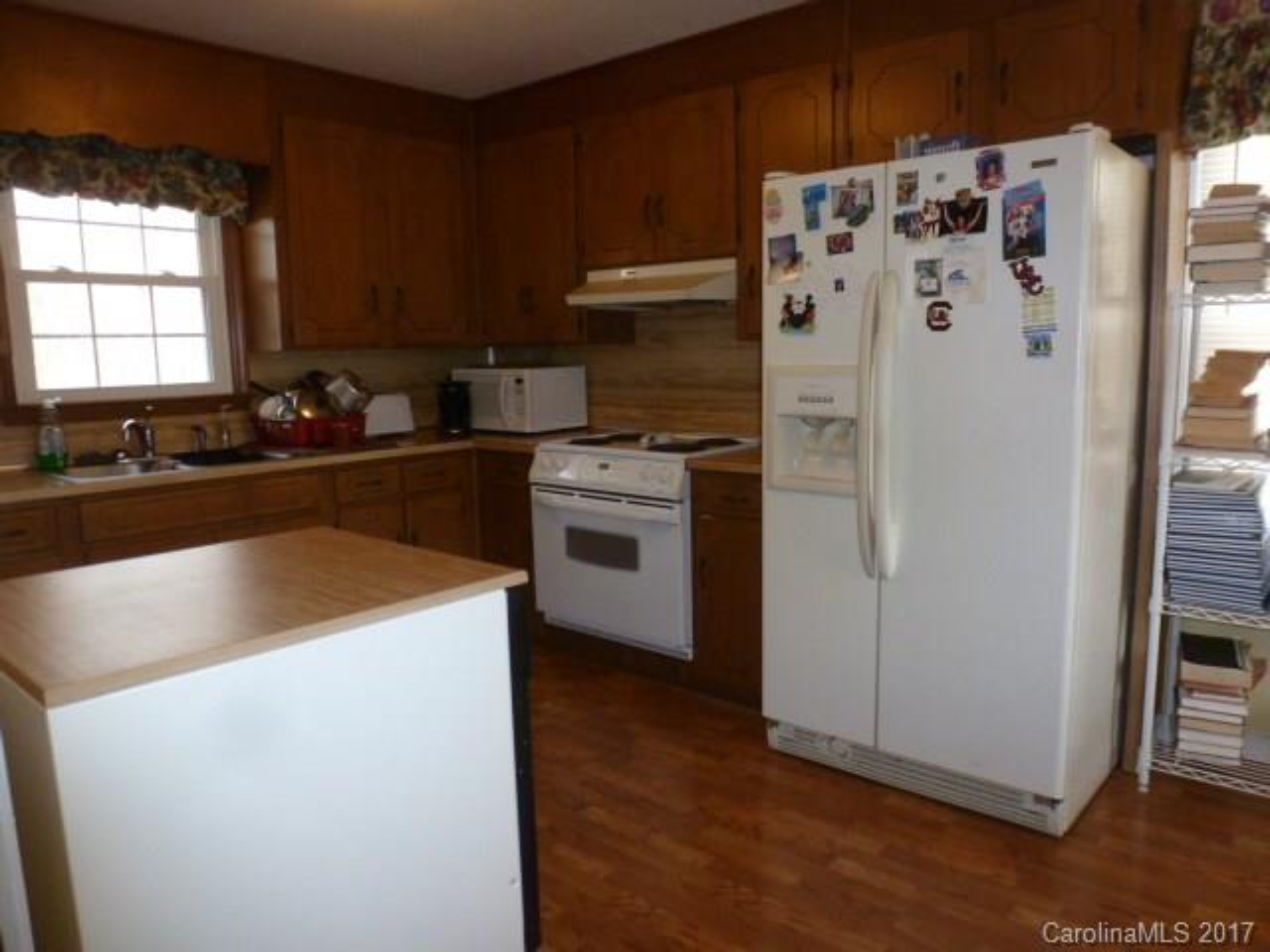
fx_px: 881
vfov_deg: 56.8
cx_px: 635
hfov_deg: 71.6
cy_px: 476
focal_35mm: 24
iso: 320
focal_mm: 4.3
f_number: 3.3
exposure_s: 1/60
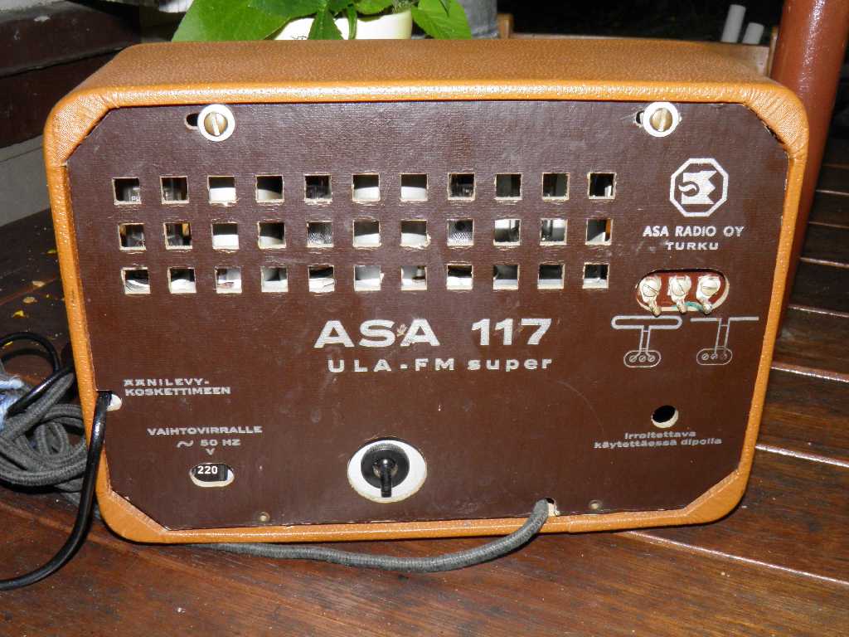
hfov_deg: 47.9
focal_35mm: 39
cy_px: 318
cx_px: 424
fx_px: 957
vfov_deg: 36.8
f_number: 8.1
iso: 100
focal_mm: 7.1
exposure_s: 1/60
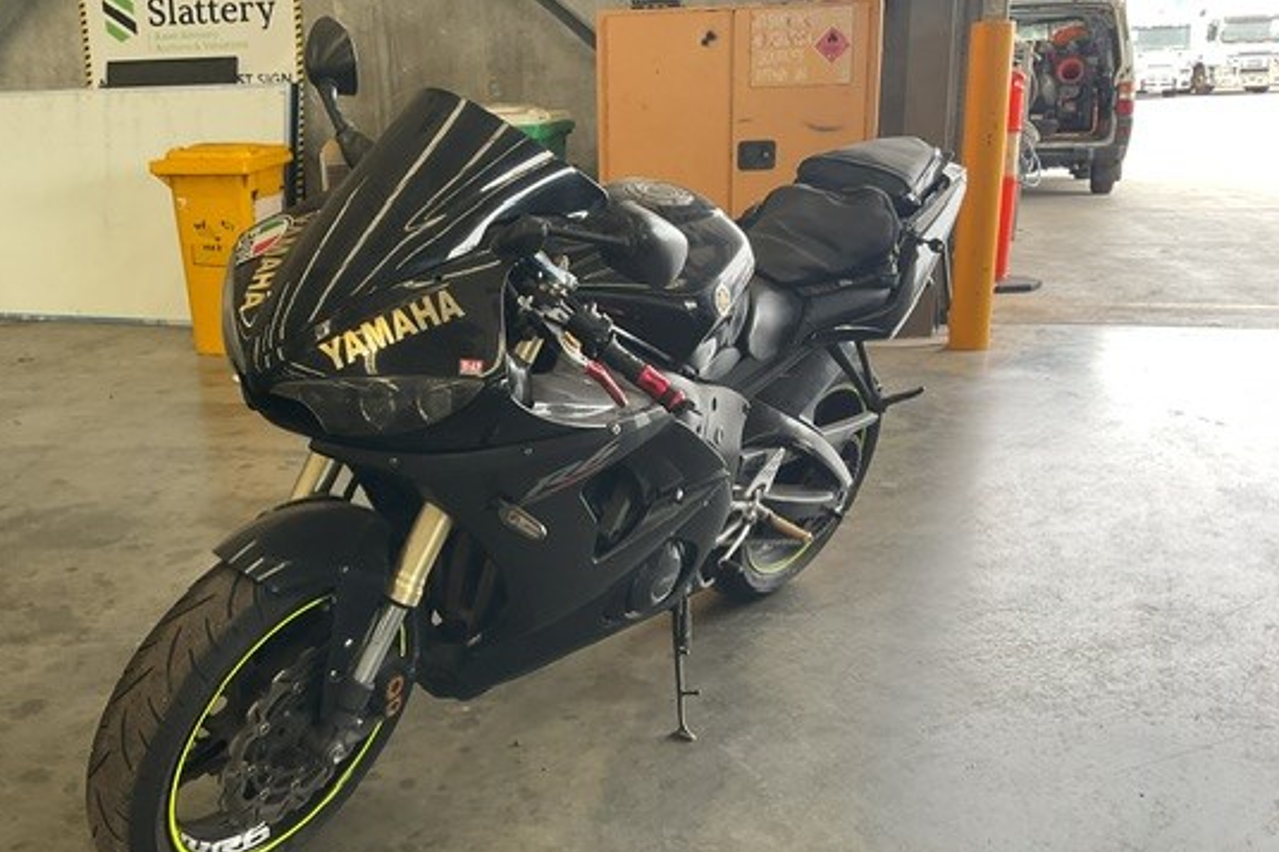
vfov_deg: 36.8
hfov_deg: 52.9
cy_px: 494
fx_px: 1279
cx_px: 537
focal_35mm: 36
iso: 40
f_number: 1.8
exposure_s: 1/100
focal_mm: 3
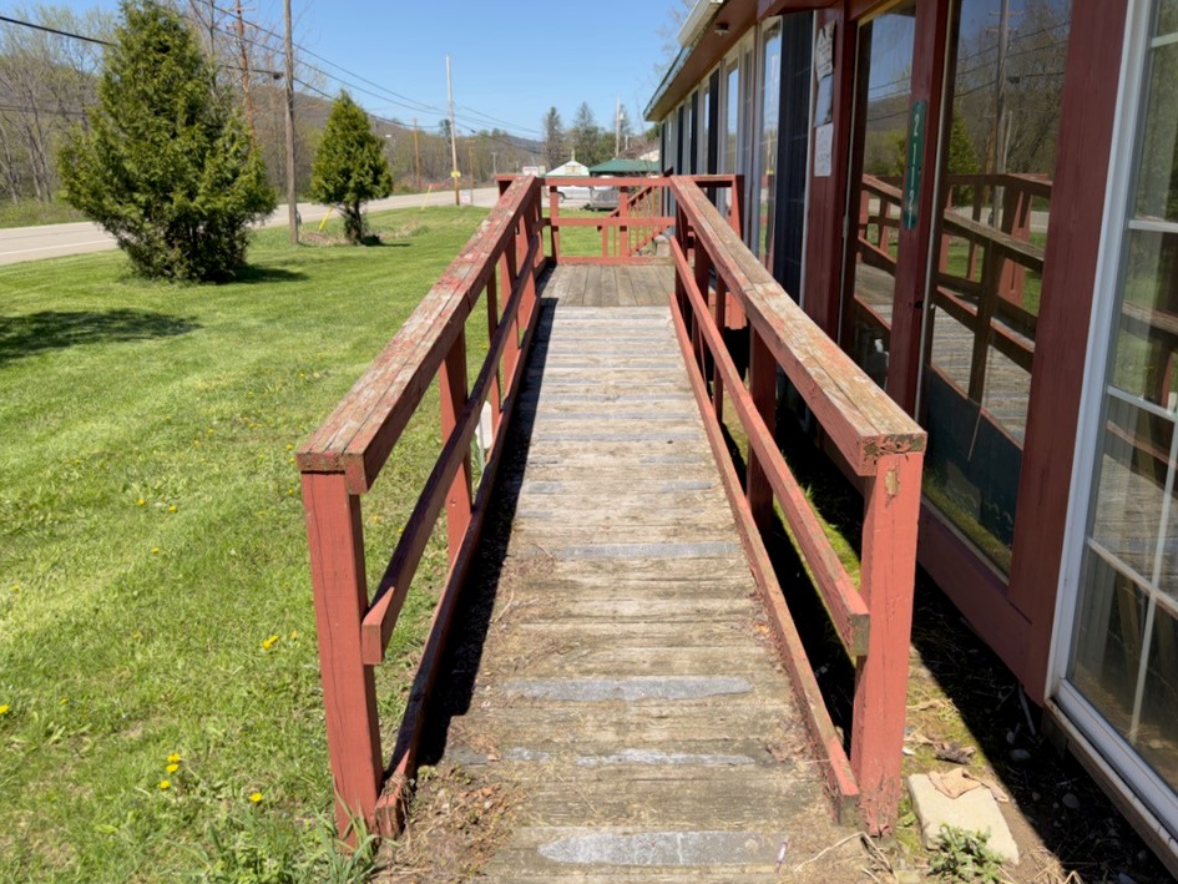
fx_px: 885
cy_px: 418
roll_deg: -0.4
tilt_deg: -13.9
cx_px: 636
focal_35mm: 26
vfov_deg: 53.0
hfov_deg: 67.2
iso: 64
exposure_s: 1/2985
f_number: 1.78
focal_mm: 6.76
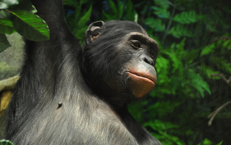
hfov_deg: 10.5
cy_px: 72
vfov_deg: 6.6
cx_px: 115
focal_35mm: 199
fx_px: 1253
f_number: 5.6
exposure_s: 1
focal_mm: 130
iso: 400
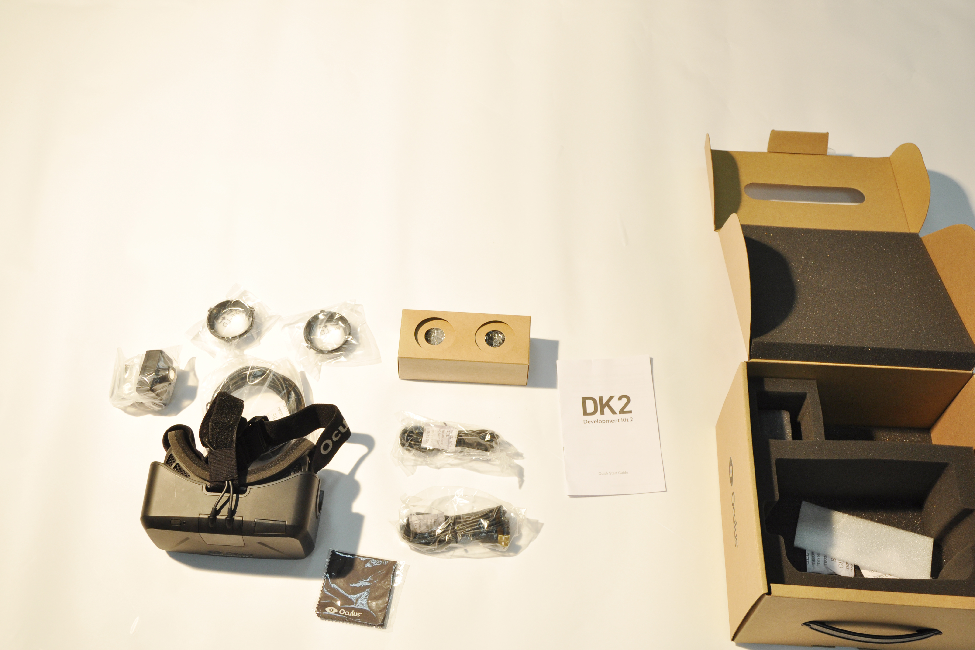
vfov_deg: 31.2
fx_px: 1165
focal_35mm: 43
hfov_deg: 45.4
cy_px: 320
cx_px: 482
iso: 400
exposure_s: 1/60
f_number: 6.3
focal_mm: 28
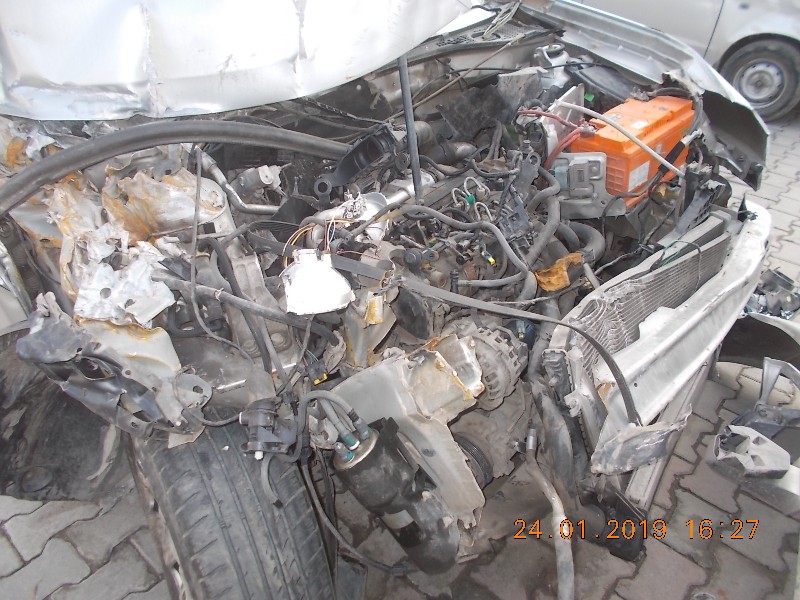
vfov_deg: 53.1
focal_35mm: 26
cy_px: 300
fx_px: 601
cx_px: 400
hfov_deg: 67.3
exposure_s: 1/80
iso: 80
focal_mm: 4.6
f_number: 3.2
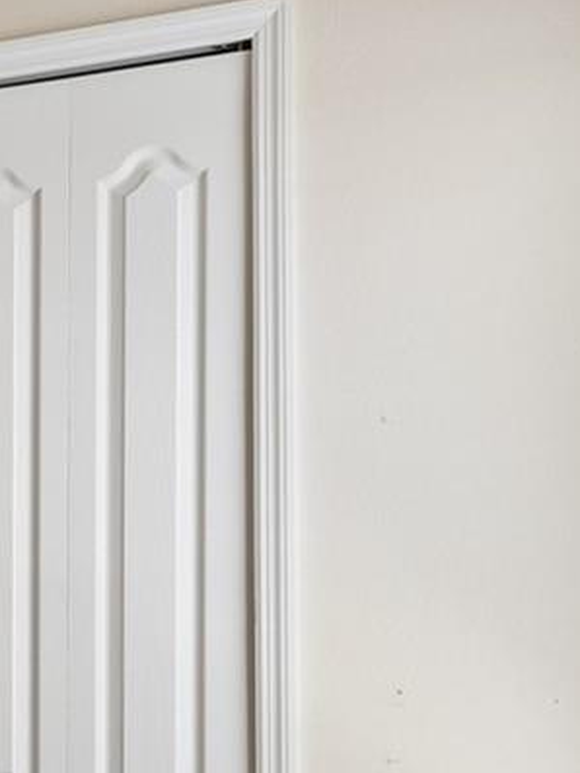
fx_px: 1384
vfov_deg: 30.6
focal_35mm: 62
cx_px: -453
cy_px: 582
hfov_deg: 18.6
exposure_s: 1/25
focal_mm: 11
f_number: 7.1
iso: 100
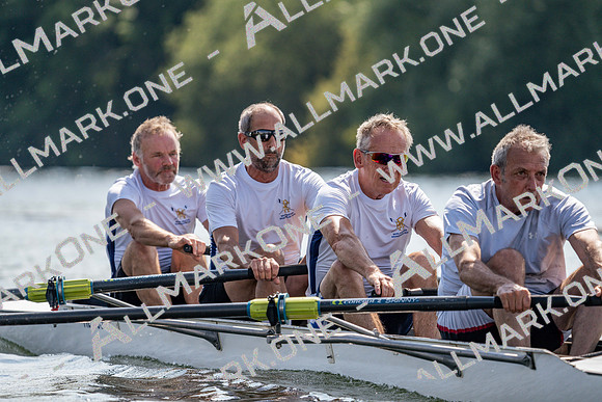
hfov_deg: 5.6
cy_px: 201
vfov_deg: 3.7
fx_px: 6205
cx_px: 301
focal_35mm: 371
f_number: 6.3
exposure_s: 1/1600
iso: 320
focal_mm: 371
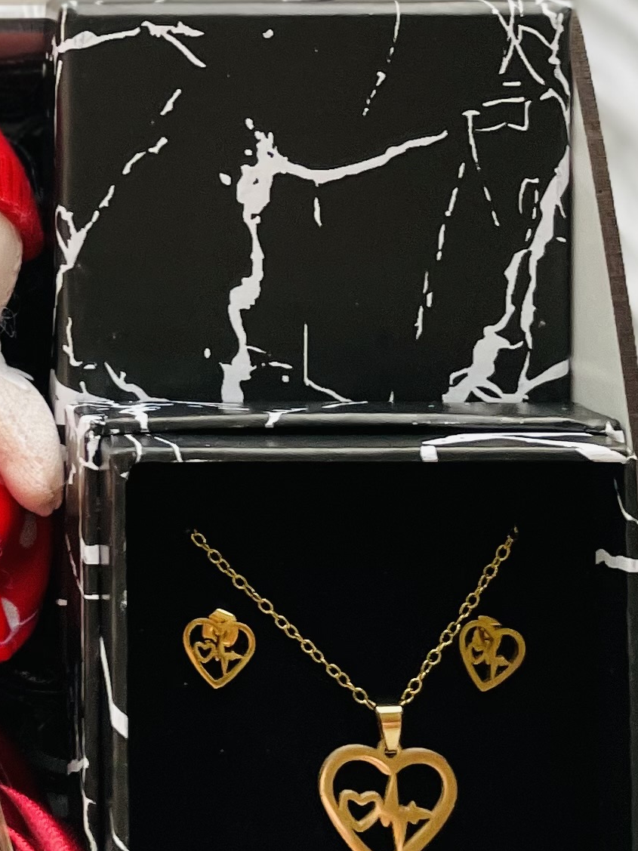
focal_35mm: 93
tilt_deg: -63.5
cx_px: -241
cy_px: -36
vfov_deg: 20.3
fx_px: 2286
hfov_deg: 15.0
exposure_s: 1/50
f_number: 1.6
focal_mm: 4.2
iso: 80
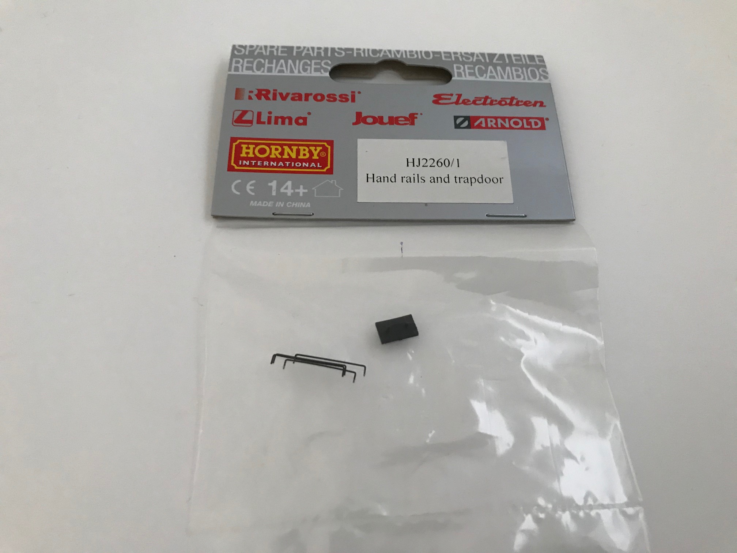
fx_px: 596
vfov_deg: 49.7
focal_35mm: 28
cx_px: 368
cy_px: 276
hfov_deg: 63.4
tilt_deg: -60.7
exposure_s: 1/17
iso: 80
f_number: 1.8
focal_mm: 3.99
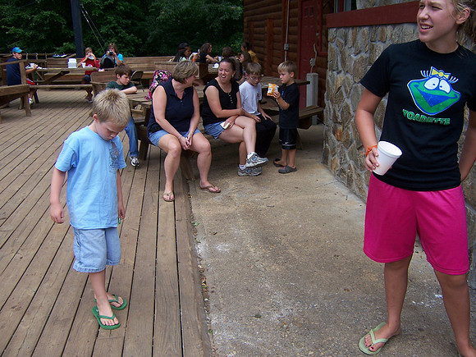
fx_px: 454
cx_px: 238
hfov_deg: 55.4
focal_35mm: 33
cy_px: 178
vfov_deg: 42.9
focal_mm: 5.5
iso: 80
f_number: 3.4
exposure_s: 1/500
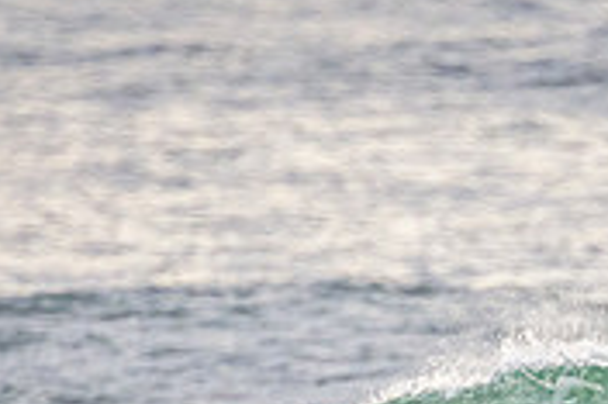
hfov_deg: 1.0
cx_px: 770
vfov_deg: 0.7
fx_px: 33374
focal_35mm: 1978
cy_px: 535
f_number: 5.6
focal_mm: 400
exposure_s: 1/2500
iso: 720
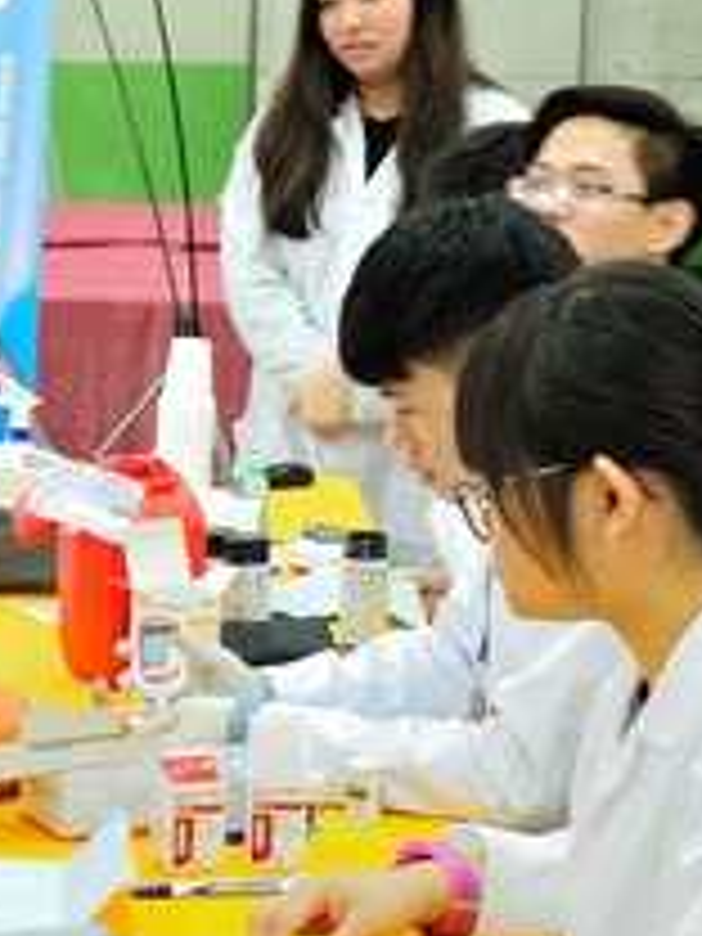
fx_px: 2974
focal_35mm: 110
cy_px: 630
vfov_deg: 17.8
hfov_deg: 13.4
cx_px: 135
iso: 1250
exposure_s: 1/25
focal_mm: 34
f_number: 4.5
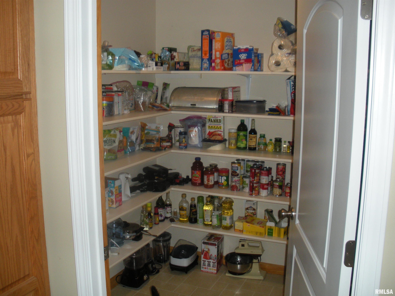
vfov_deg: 39.7
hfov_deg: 51.4
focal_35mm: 36
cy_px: 148
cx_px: 198
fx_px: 411
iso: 144
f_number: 3.5
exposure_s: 1/60
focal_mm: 6.3
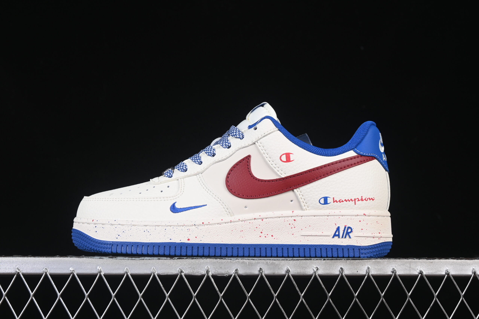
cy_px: 160
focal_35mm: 75
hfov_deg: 27.0
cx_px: 240
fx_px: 998
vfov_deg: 18.2
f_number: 8
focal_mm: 50
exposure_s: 1/80
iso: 160
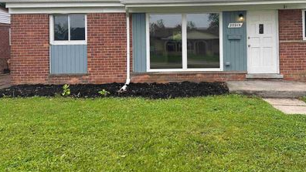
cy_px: 42
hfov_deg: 58.8
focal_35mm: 33
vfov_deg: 34.8
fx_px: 268
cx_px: 189
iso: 80
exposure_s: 1/494
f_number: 1.78
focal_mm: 6.86
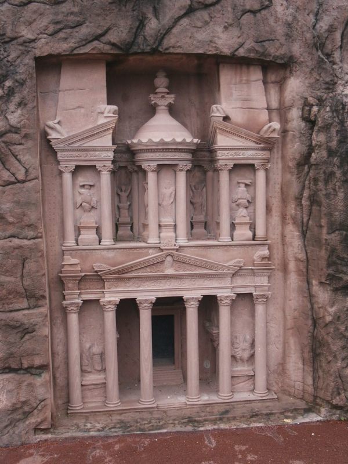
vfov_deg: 39.7
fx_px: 643
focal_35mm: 48
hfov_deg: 30.3
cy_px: 232
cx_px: 174
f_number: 3.6
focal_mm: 10
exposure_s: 1/125
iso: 64
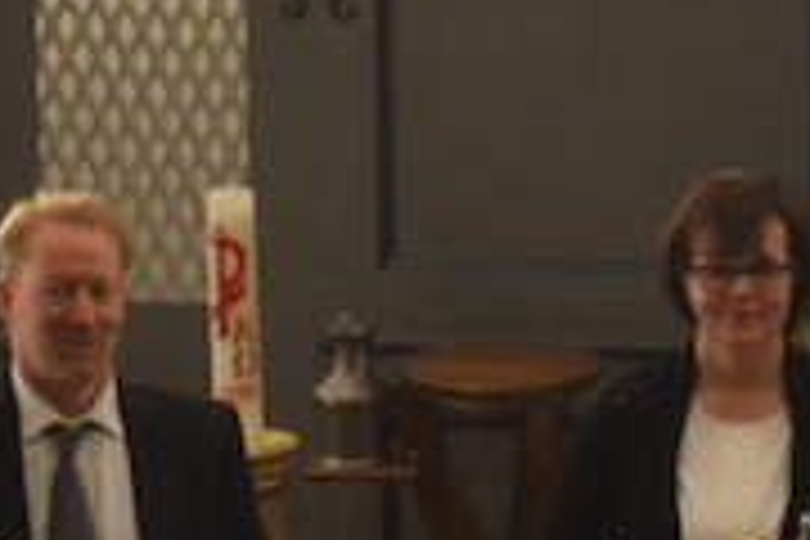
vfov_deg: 3.9
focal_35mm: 350
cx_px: 1066
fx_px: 7882
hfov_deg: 5.8
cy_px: 702
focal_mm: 35
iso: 1250
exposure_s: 1/30
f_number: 4.5
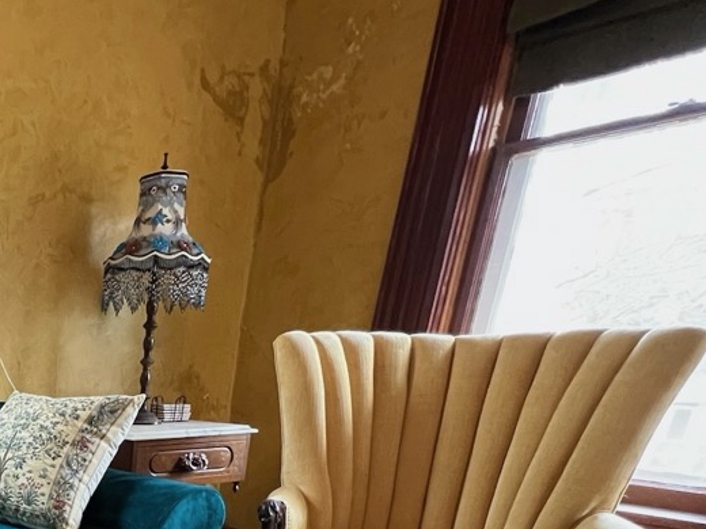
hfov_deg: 42.7
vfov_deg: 36.6
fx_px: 653
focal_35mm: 32
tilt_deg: -20.1
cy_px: 594
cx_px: -92
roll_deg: +1.2
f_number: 1.8
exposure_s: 1/60
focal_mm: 1.57
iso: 400
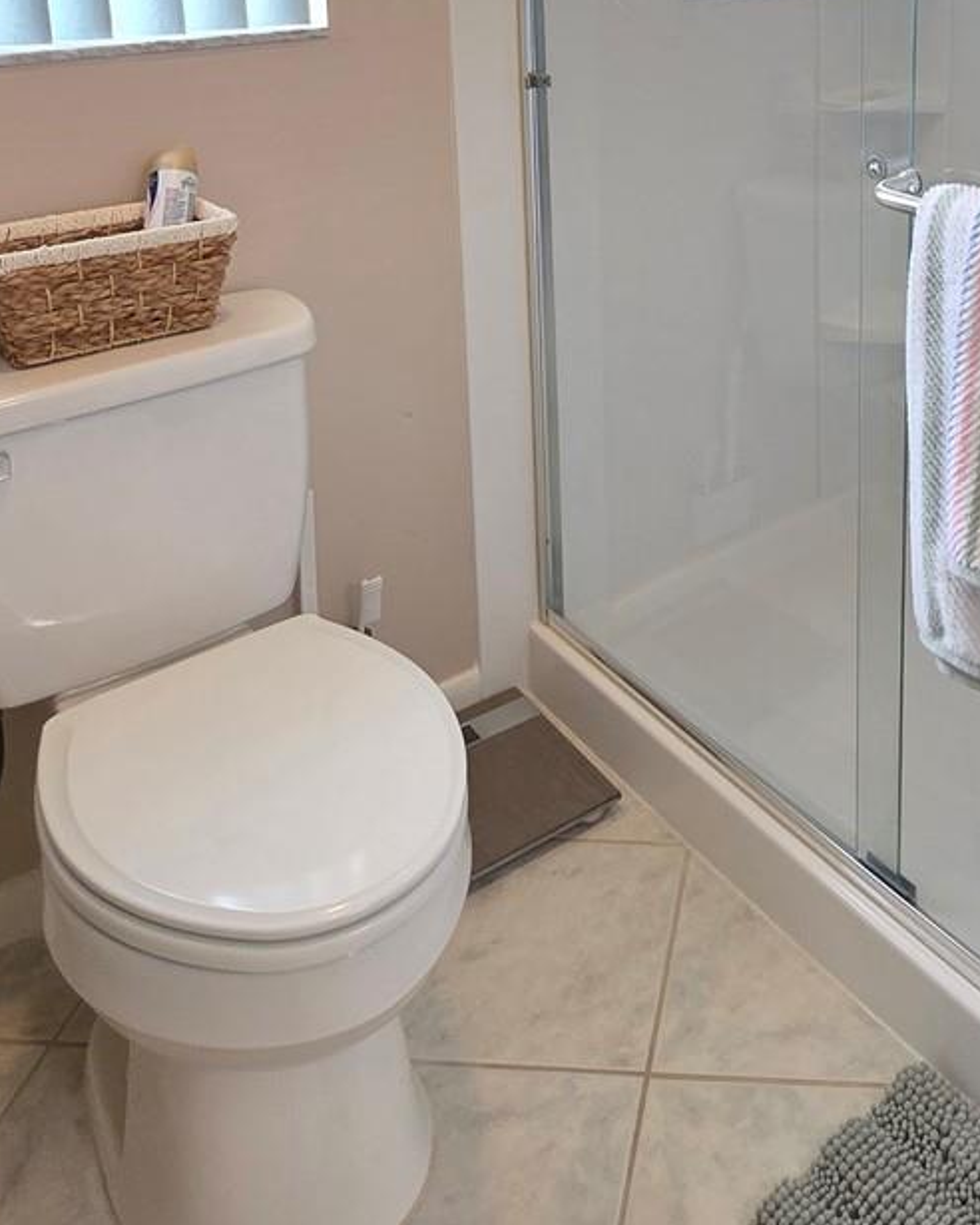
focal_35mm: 33
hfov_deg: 42.2
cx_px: 811
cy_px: 68
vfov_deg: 47.3
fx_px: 1196
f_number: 1.9
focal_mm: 2.2
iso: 250
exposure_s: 1/120
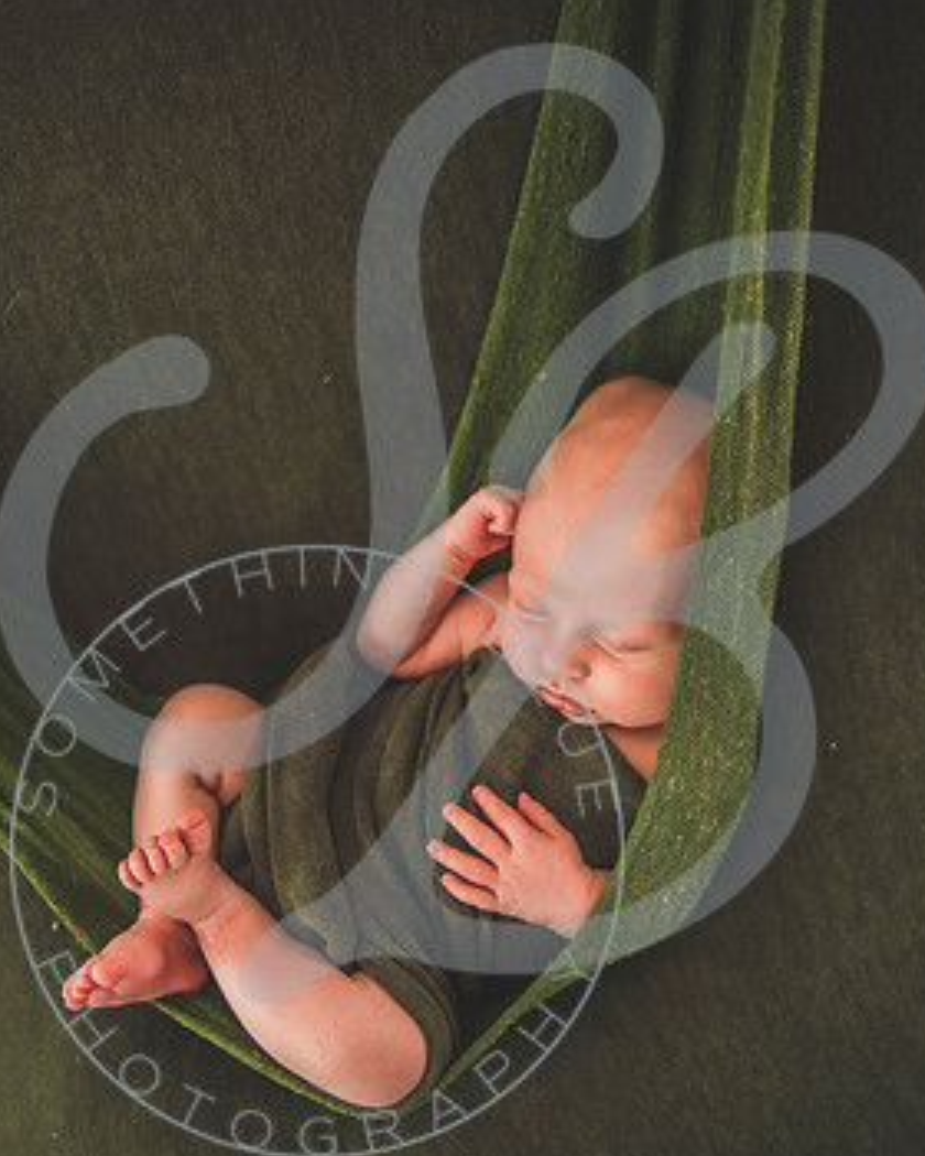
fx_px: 992
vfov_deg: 60.4
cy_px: 601
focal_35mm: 29
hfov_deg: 50.0
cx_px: 466
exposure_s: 1/125
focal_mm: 24
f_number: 2.8
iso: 400
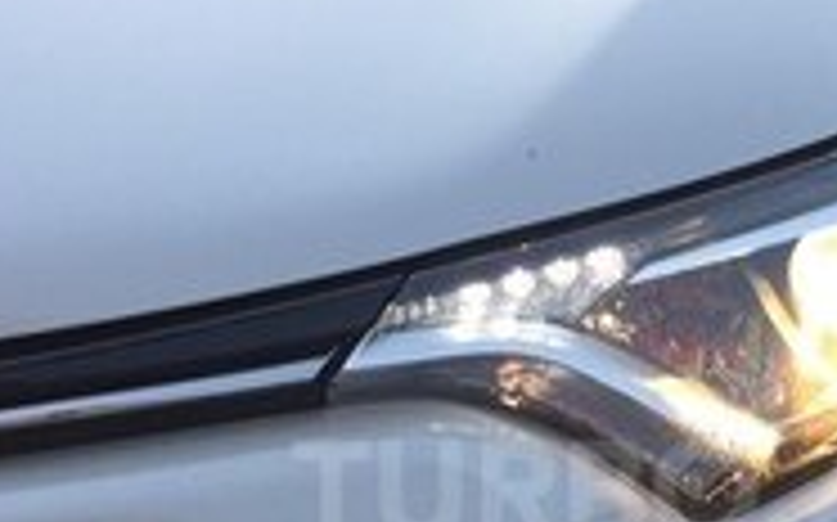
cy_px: 490
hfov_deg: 24.9
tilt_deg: -23.3
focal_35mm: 82
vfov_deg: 15.7
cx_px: 639
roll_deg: -3.4
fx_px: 1869
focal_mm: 4.15
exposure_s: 1/100
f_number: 2.2
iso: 50
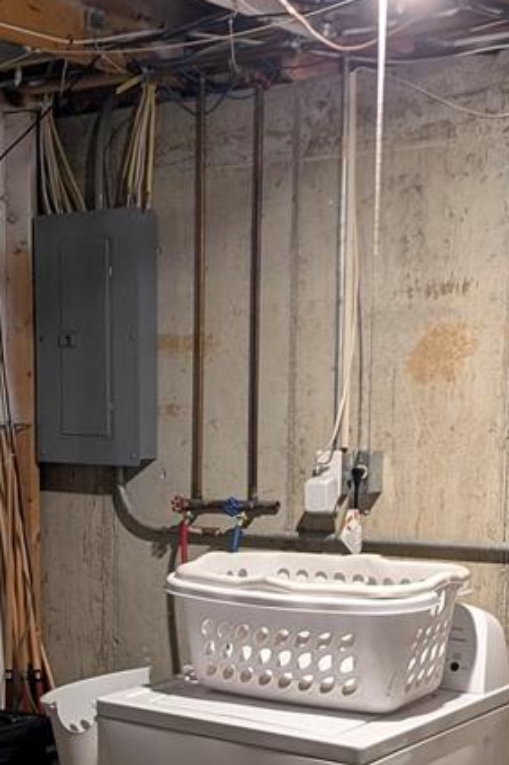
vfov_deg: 32.1
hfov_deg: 22.3
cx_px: 108
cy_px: 655
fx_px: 1273
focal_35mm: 60
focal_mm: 6.9
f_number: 1.68
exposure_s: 1/60
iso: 511
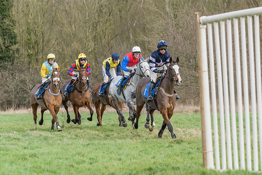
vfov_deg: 7.3
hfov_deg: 10.9
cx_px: 156
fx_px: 1368
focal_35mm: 188
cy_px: 76
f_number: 4
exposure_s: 1/1000
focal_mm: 123
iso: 800
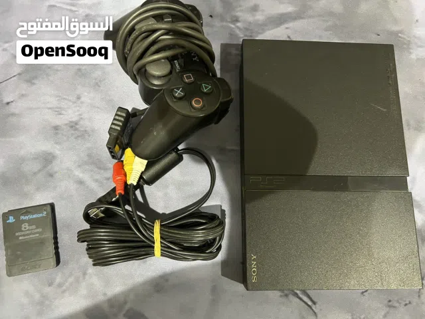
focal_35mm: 26
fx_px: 319
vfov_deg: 53.1
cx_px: 212
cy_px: 160
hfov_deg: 67.3
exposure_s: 1/58
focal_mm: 5.7
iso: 500
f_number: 1.5
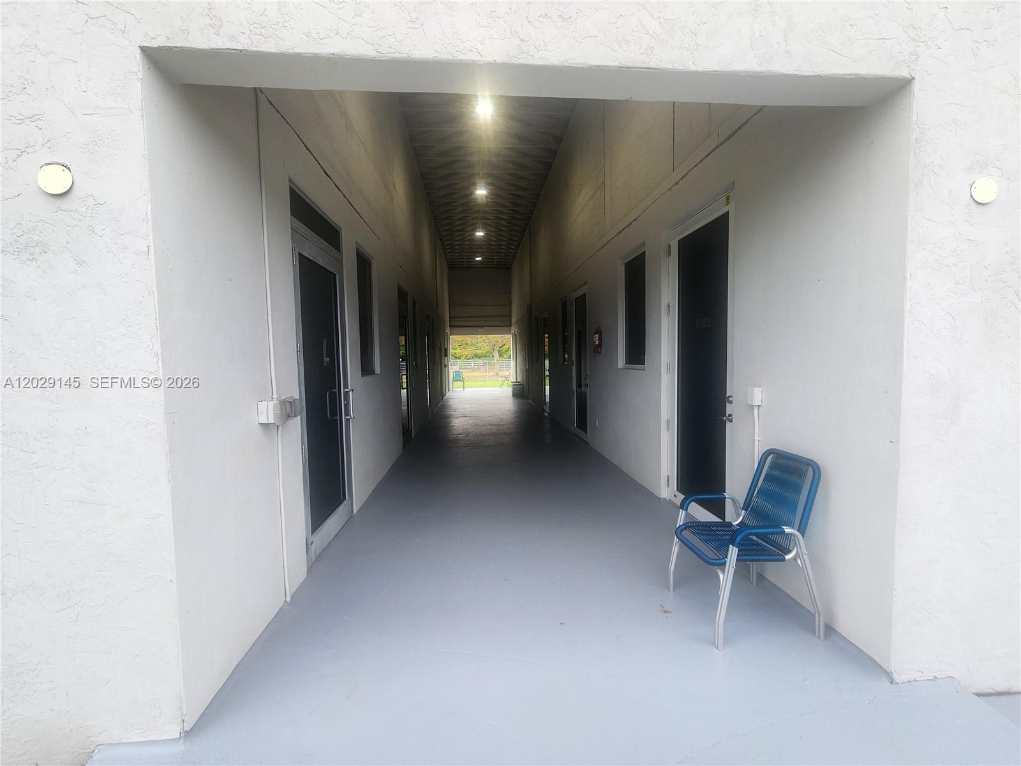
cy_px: 383
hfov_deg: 106.2
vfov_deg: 89.9
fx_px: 383
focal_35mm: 13
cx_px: 510
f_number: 2.2
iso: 50
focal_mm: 2.2
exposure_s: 1/347
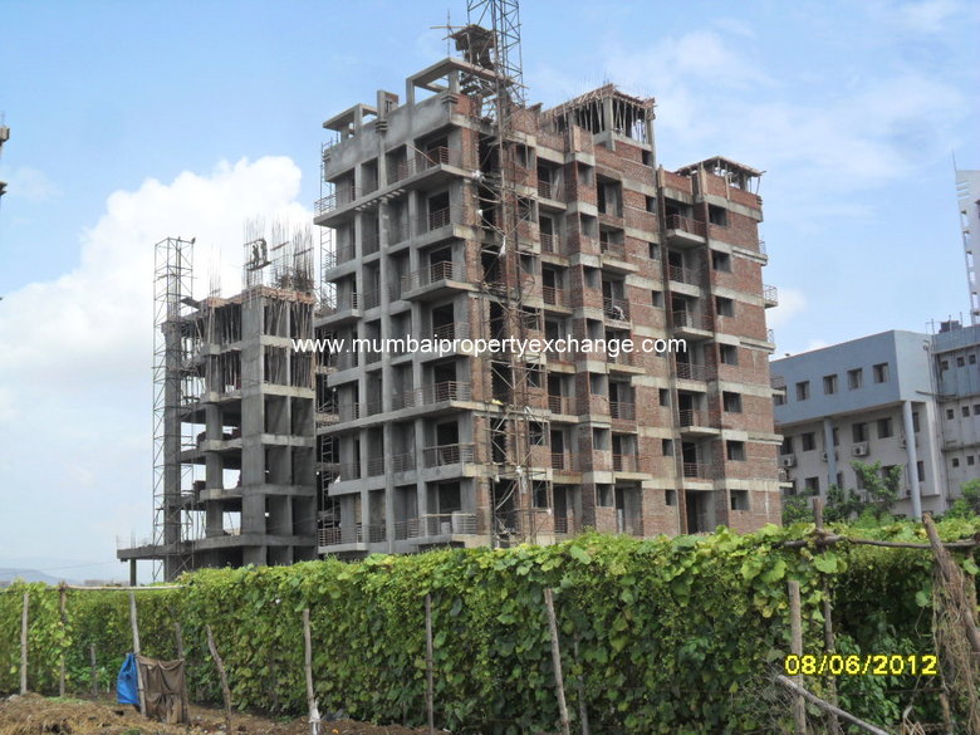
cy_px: 368
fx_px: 1246
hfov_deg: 42.9
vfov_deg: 32.9
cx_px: 490
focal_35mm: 44
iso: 100
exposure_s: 1/500
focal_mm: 7.8
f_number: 4.5
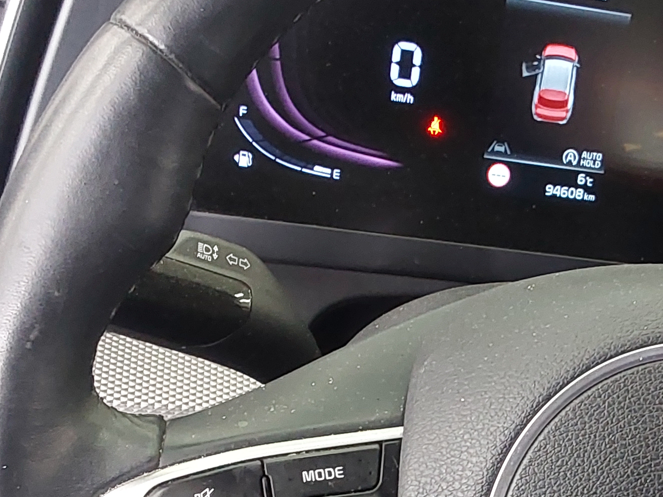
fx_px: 1321
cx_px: 504
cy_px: 417
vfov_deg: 21.0
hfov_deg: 27.7
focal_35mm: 69
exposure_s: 1/40
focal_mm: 2.91
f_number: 1.9
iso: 320
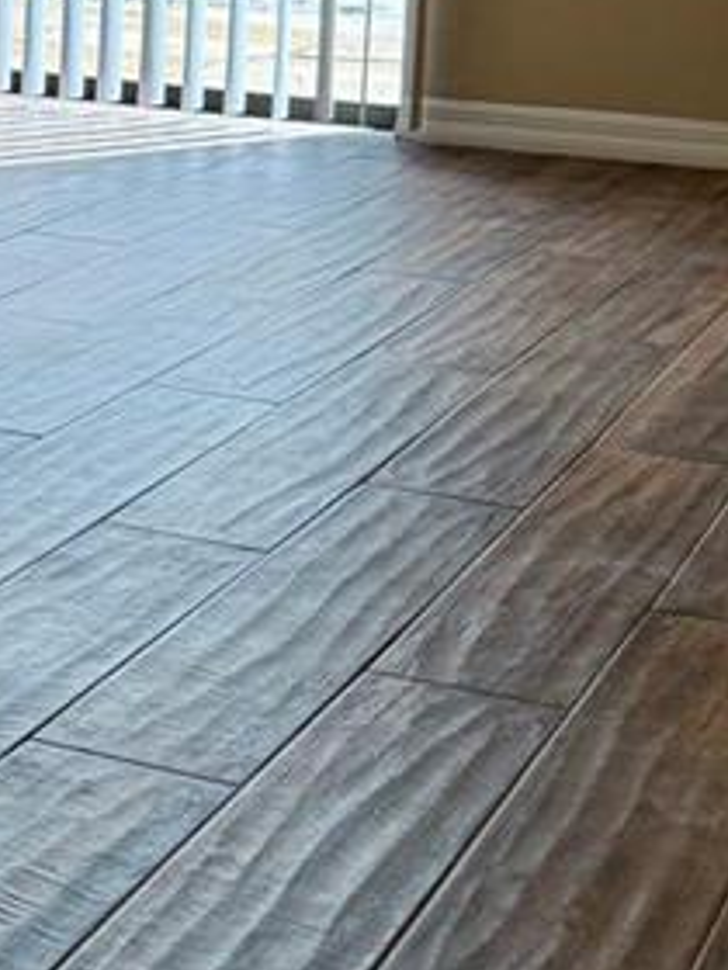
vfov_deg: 18.3
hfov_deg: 13.0
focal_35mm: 103
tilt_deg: -3.9
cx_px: -589
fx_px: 2888
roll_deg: -2.1
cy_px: -132
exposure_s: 1/708
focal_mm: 6.76
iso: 100
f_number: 1.78
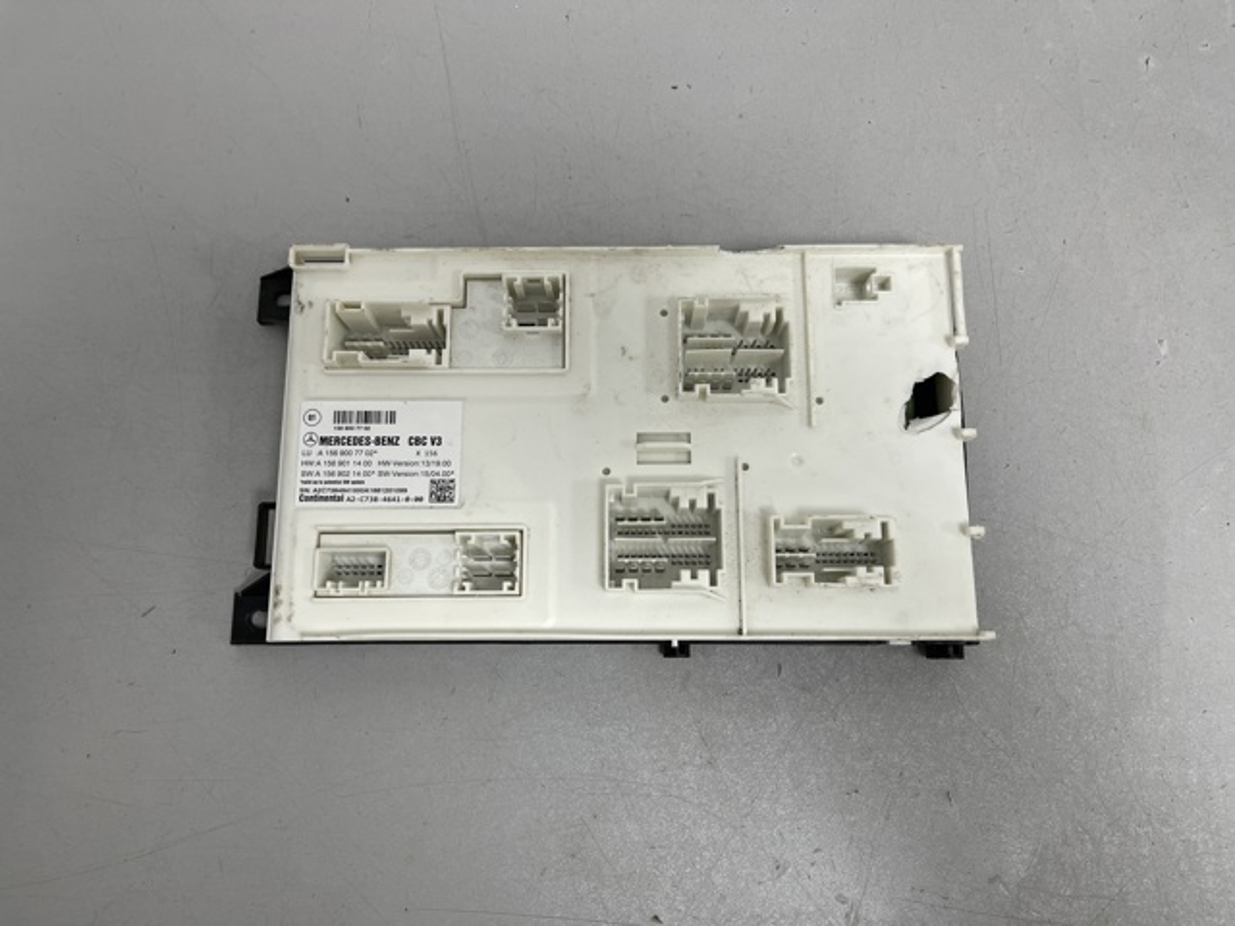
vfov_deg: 54.9
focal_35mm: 25
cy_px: 463
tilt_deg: -78.4
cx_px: 618
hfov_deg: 69.4
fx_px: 892
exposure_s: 1/100
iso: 80
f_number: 1.6
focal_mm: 5.1
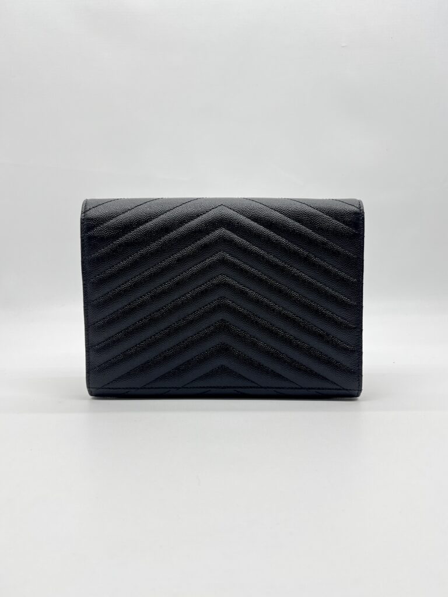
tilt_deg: -6.0
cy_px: 298
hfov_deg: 53.1
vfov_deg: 67.3
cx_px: 224
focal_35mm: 26
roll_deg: +0.5
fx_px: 449
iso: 32
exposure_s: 1/131
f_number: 1.5
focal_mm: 5.7
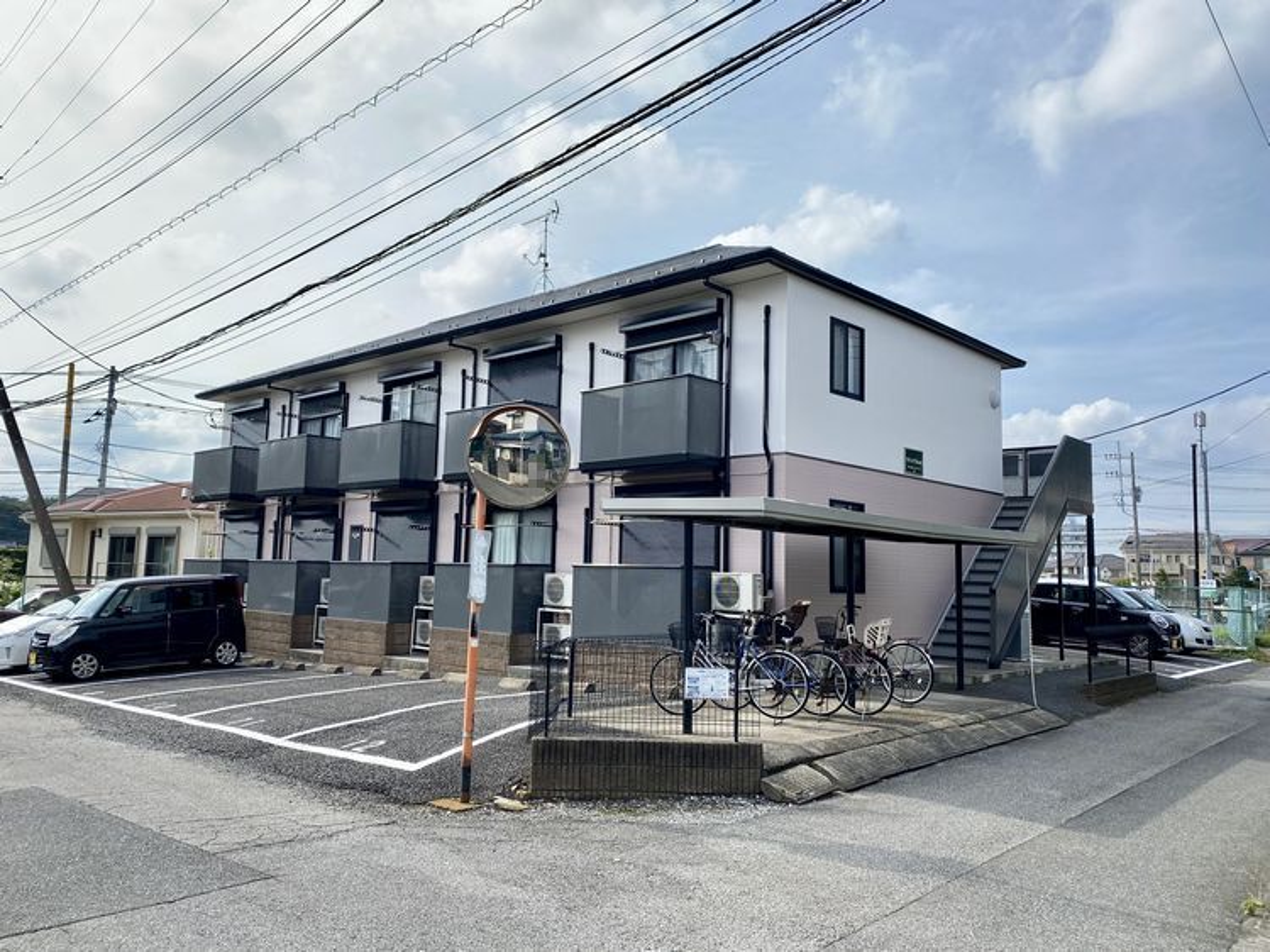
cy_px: 476
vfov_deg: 53.0
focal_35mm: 26
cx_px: 635
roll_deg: -1.9
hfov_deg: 67.3
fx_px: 954
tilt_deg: +6.3
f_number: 1.8
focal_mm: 4.25
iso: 32
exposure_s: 1/1135
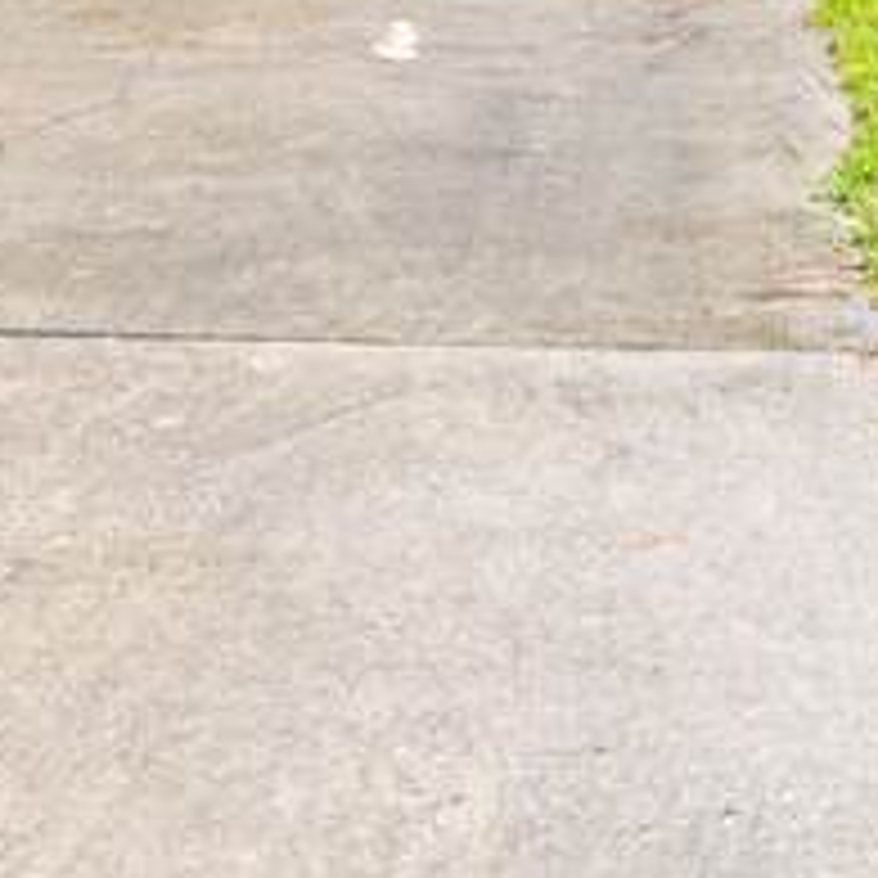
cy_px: -862
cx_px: 689
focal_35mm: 136
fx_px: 3903
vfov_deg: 11.6
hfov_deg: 12.8
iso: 100
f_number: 2.8
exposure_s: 1/160
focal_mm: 24
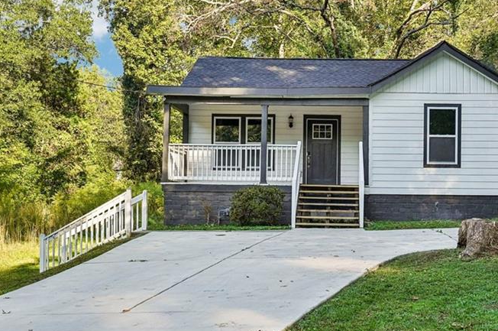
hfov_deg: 35.9
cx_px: 339
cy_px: 210
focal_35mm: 55
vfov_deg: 24.5
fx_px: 760
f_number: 8
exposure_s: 1/250
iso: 800
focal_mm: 35
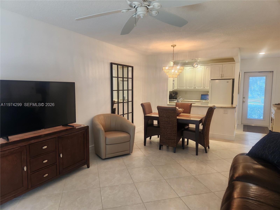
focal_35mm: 23
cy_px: 105
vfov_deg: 58.9
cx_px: 140
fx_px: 186
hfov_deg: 73.9
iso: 160
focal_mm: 5.4
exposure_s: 1/120
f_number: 1.8
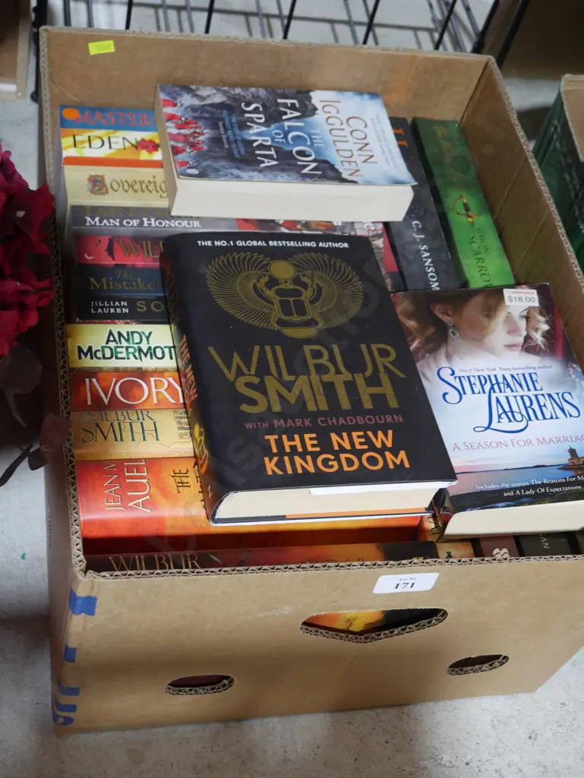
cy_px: 389
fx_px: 1124
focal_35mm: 50
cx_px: 292
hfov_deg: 29.1
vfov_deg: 38.2
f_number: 5.3
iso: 1600
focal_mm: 25
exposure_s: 1/60
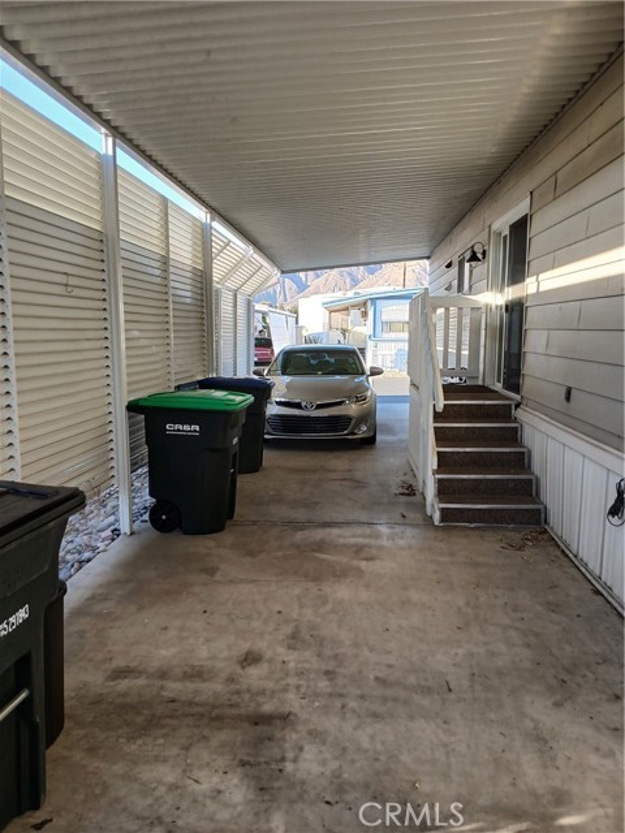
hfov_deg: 53.1
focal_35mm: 26
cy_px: 416
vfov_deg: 67.3
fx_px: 626
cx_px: 312
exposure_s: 1/60
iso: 25
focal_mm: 3.98
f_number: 1.8
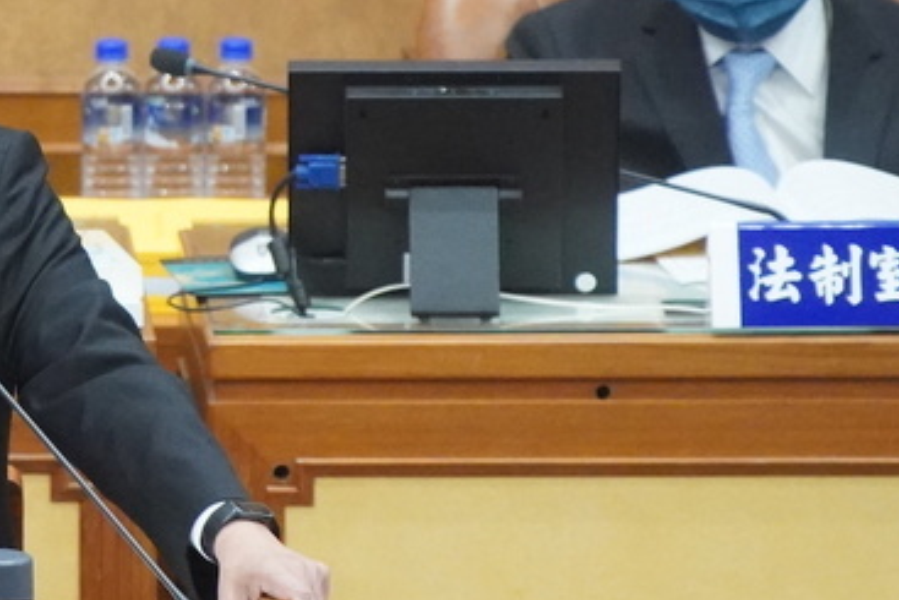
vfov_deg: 1.4
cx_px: -225
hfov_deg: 2.1
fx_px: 24481
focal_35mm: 980
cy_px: 96
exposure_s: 1/320
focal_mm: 300
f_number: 5.6
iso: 12800
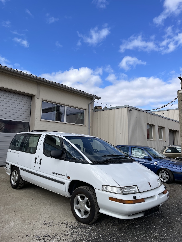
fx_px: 182
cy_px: 121
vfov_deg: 67.3
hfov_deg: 53.1
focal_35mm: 26
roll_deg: -1.4
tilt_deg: +7.9
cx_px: 91
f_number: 1.6
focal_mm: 4.2
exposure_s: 1/3300
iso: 32
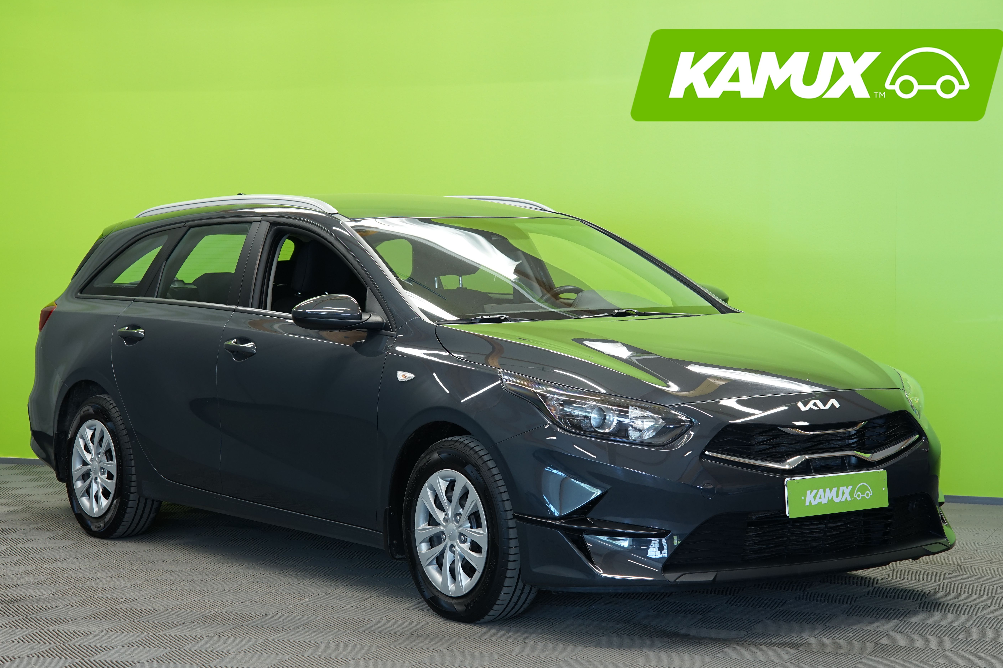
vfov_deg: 17.9
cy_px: 352
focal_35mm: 76
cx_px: 496
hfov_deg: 26.7
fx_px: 2117
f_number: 6.3
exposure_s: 1/15
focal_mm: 71
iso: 500
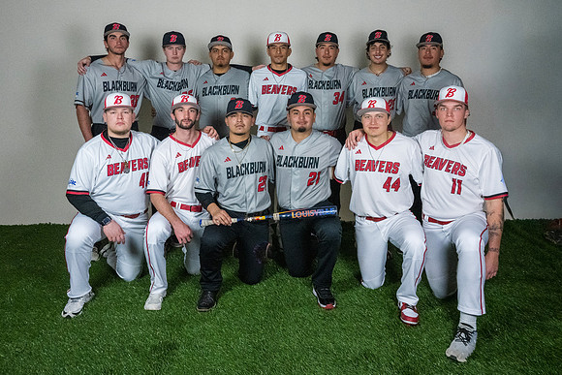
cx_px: 288
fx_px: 457
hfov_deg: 63.1
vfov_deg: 44.4
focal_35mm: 29
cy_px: 156
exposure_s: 1/160
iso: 6400
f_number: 6.3
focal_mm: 24
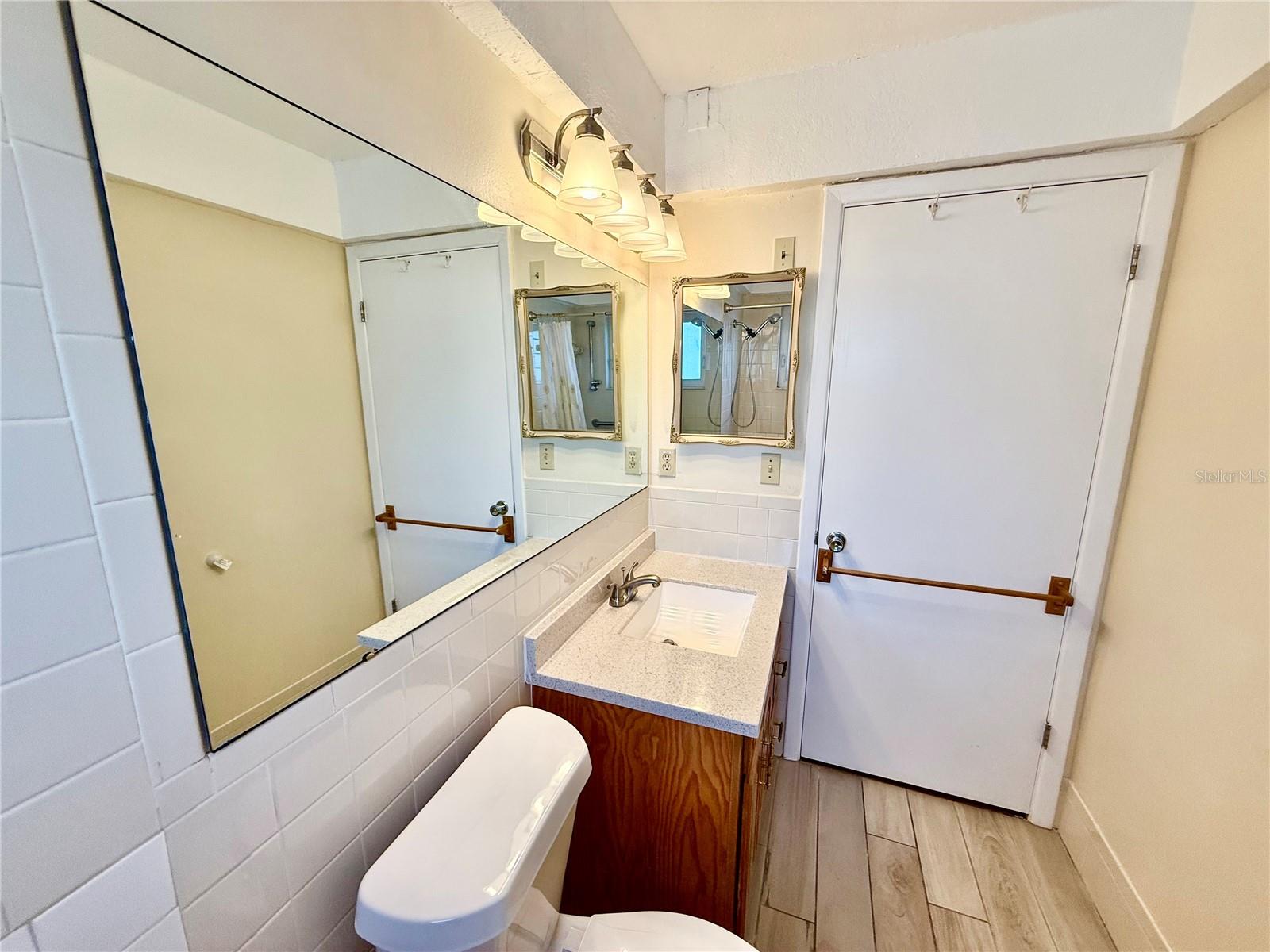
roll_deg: +0.4
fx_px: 514
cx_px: 635
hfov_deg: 102.1
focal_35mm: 14
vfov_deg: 85.7
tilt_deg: -10.1
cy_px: 476
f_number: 2.2
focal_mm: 2.22
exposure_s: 1/120
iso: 100
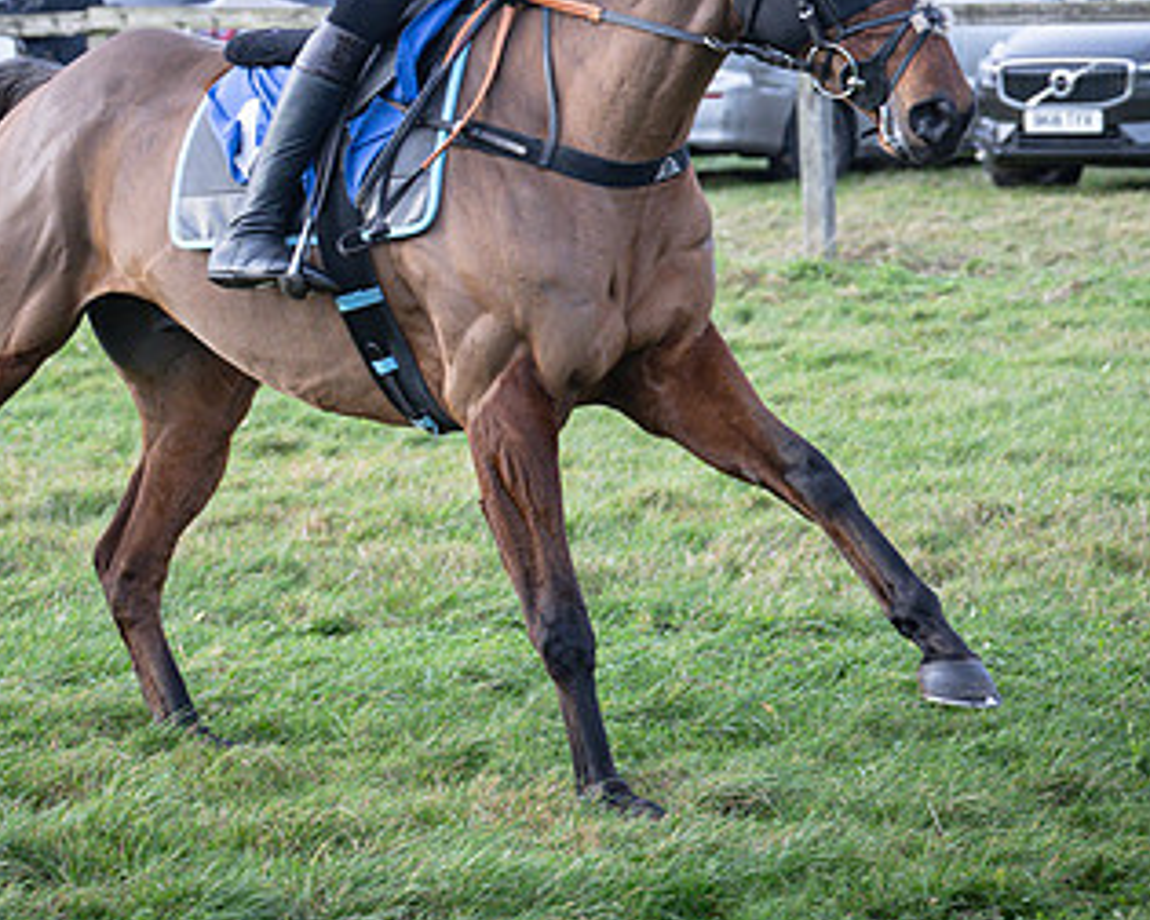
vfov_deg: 8.0
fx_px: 6569
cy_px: -74
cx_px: 531
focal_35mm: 193
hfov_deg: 10.0
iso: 800
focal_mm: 70
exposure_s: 1/800
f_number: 4
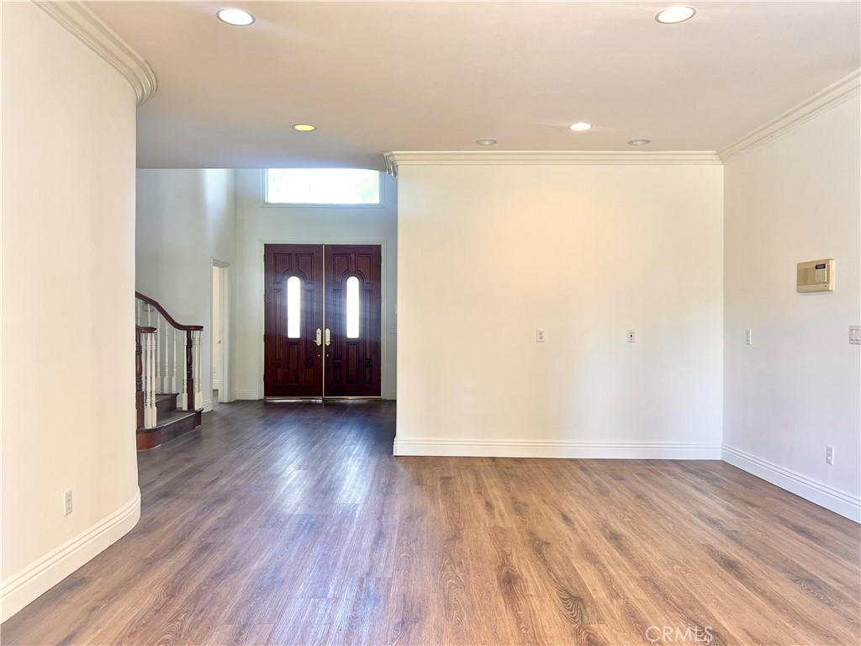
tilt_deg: -1.1
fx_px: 647
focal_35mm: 26
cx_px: 430
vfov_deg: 53.1
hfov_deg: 67.3
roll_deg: +0.7
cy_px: 323
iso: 100
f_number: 1.5
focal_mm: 5.7
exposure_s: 1/120
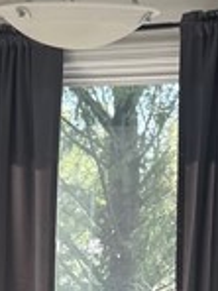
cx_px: -37
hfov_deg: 8.8
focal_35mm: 166
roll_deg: -0.2
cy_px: 387
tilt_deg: -9.2
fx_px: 1394
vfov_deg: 11.6
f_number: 1.78
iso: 100
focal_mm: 6.76
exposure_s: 1/379
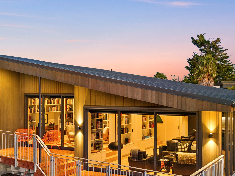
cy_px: 125
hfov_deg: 36.2
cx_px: 112
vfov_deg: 27.3
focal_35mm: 53
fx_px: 360
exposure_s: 1/15
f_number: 1.8
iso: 210
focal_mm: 8.7
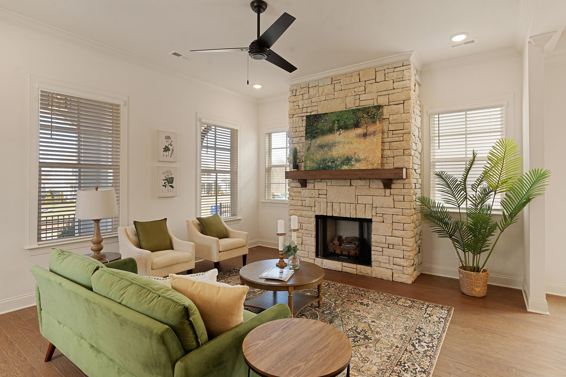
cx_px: 283
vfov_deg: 67.4
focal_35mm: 18
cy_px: 188
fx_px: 283
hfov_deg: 90.0
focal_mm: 18
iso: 320
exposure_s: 1/50
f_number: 7.1
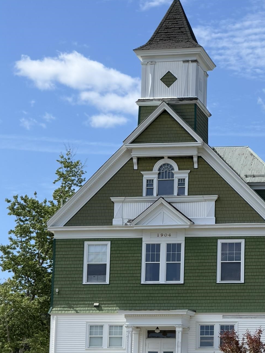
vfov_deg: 12.5
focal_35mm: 158
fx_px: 1613
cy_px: 247
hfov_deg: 9.4
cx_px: 190
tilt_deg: +9.1
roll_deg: -1.7
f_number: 2.8
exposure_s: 1/638
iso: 25
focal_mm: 16.89
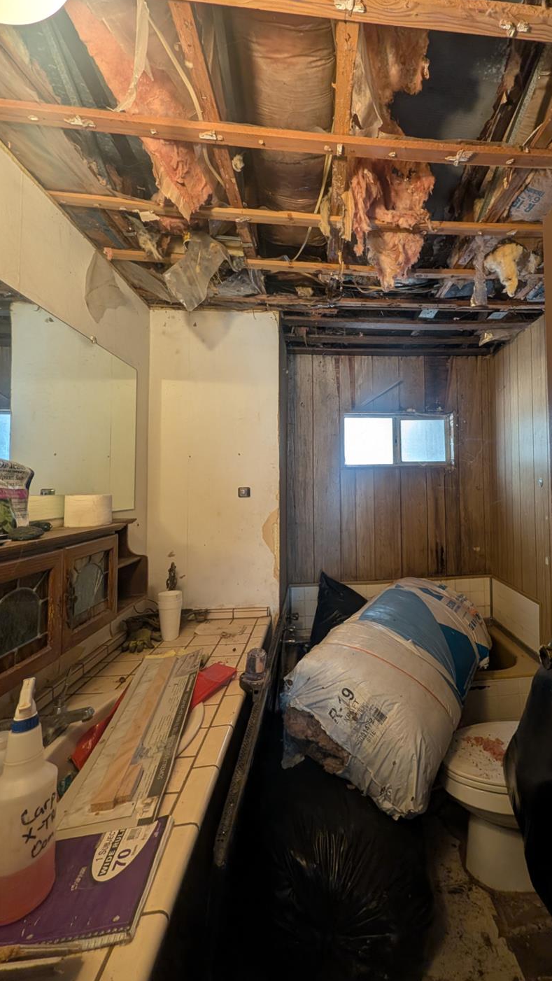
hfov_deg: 72.5
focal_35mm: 14
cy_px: 466
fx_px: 364
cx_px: 359
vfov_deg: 106.7
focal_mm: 2.02
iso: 62
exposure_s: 1/26.5
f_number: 1.7
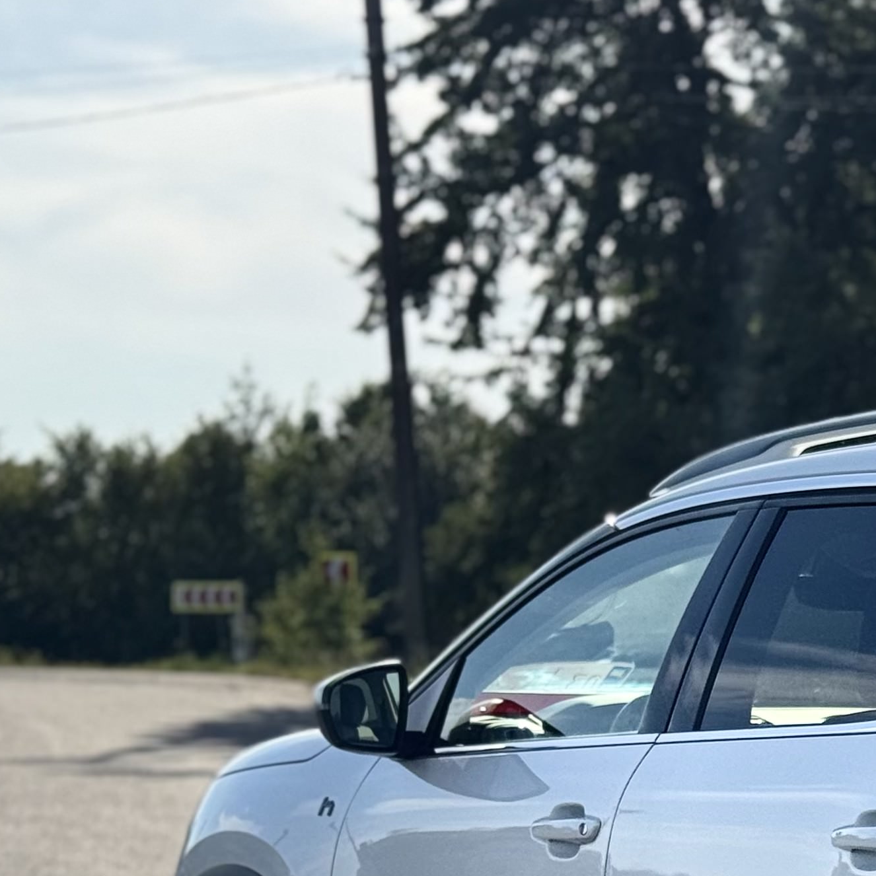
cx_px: 1146
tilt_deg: -5.4
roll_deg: +0.2
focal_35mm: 129
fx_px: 3693
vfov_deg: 13.3
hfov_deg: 13.1
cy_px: 960
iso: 64
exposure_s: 1/5376
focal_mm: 6.76
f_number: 1.78
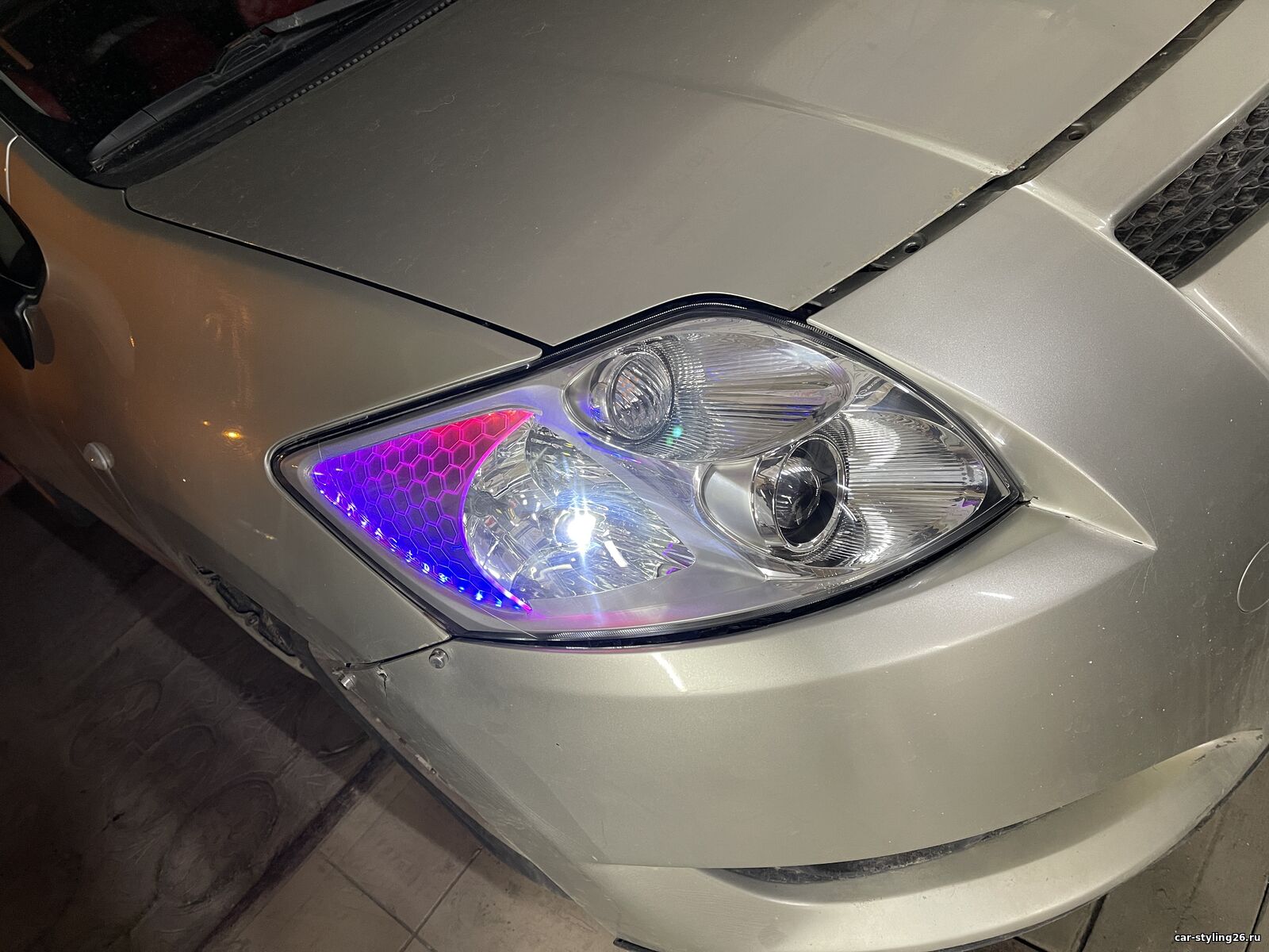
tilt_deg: -39.5
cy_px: 476
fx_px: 916
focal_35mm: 25
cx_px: 634
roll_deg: +24.4
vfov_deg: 54.9
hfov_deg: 69.4
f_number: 1.6
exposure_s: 1/50
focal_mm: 5.1
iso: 250
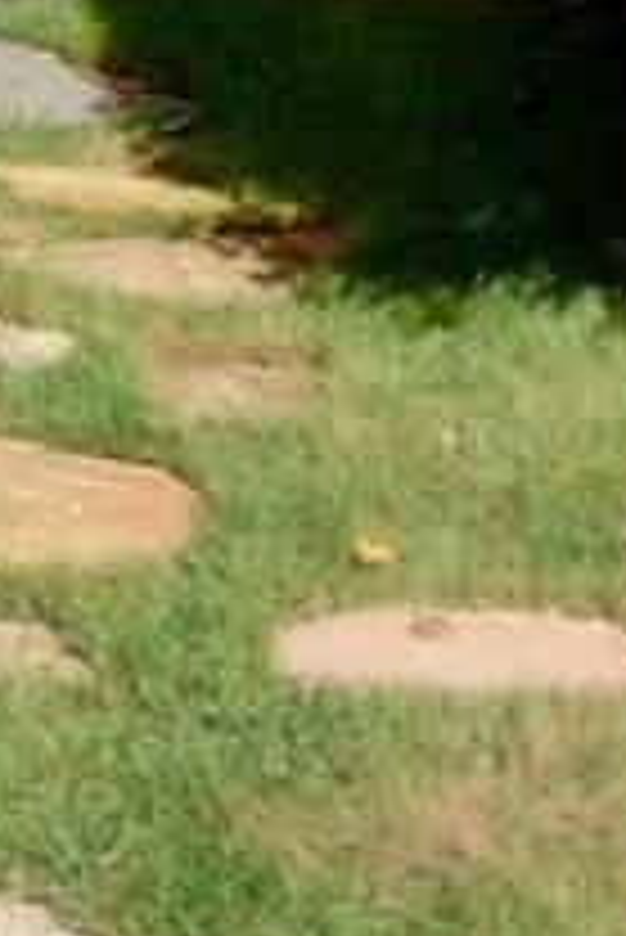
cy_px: -302
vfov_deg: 12.1
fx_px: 4270
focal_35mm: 164
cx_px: -531
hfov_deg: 8.1
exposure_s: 1/397
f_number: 2.4
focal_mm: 3.3
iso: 32
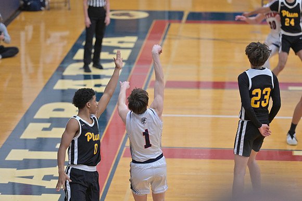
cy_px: 100
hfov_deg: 11.8
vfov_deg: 7.8
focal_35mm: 175
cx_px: 151
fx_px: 1467
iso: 4500
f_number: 4
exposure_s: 1/800
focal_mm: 175
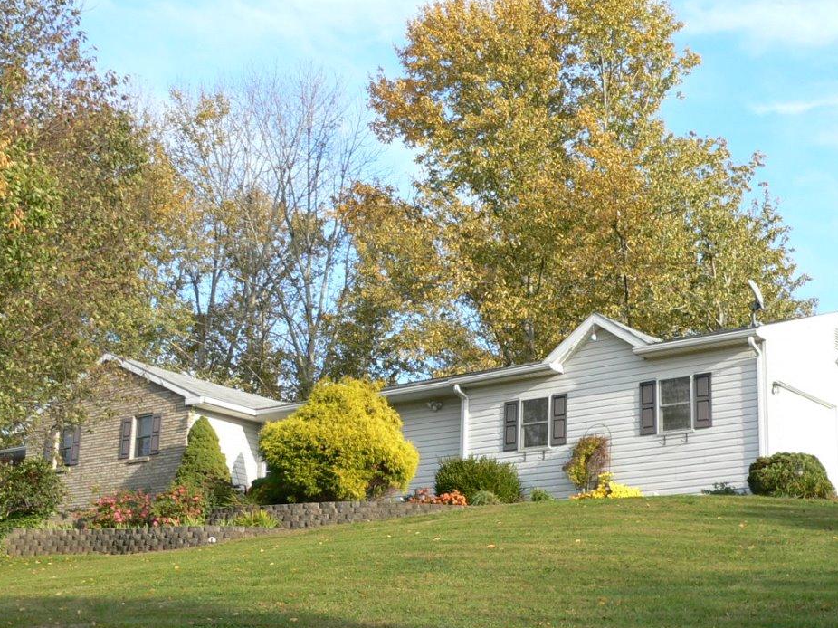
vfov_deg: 26.1
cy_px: 342
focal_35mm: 56
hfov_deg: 34.3
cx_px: 342
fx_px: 1355
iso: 80
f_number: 2.8
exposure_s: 1/250
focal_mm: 6
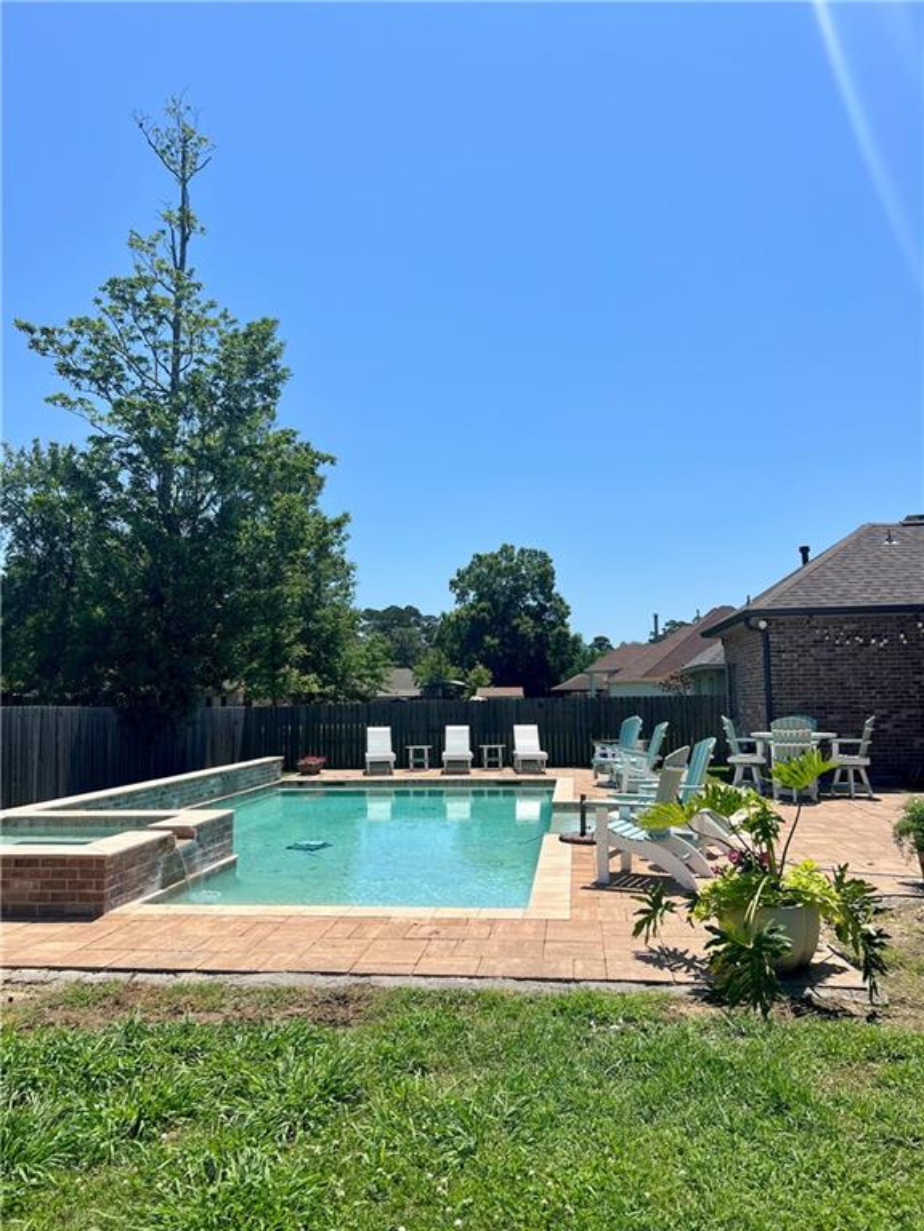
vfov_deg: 67.3
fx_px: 925
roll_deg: +1.2
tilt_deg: +5.6
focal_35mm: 26
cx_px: 462
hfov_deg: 53.1
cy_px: 616
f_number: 1.5
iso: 50
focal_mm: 5.7
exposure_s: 1/5882
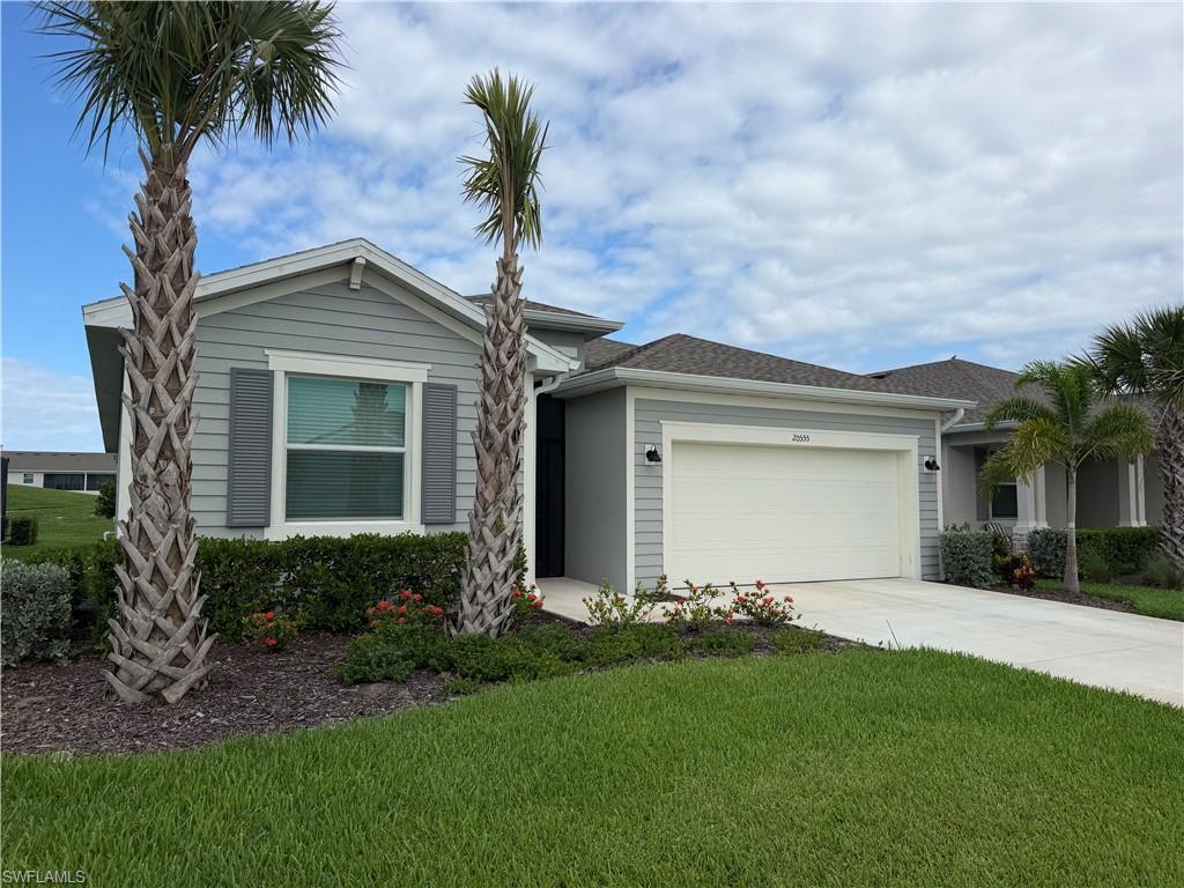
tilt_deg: +4.5
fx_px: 821
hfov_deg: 71.6
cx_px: 592
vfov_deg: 56.8
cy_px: 444
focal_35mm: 24
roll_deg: +0.2
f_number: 1.78
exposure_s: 1/6173
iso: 80
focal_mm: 6.76
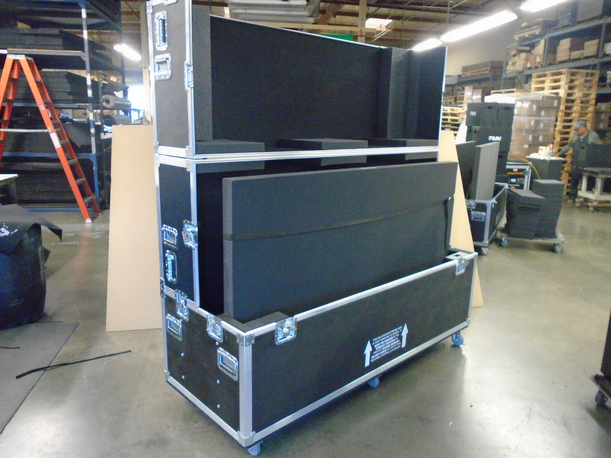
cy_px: 229
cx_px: 306
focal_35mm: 26
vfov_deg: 53.1
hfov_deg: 67.3
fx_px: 459
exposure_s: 1/15
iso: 800
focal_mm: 4.6
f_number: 3.2
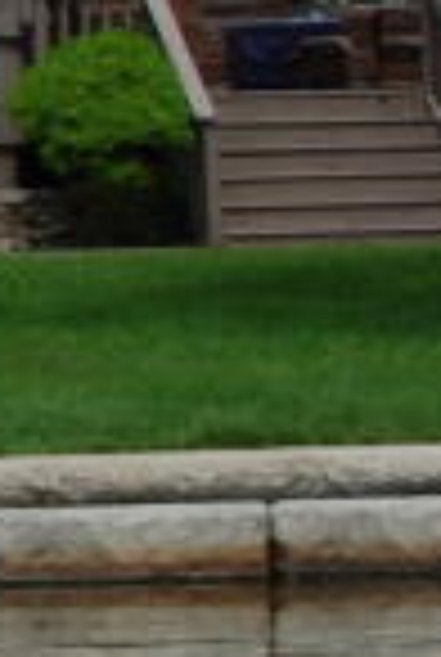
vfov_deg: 5.8
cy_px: 176
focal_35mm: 353
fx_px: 6455
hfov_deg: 3.6
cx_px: -1519
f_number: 8
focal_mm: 30
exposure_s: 1/250
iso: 100
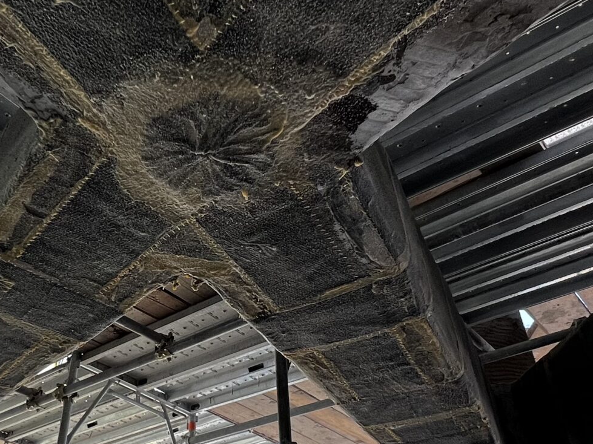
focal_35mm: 34
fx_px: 582
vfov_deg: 41.7
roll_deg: -0.9
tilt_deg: +36.9
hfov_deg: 53.0
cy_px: 244
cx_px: 199
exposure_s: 1/99
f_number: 1.8
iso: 125
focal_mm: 1.57
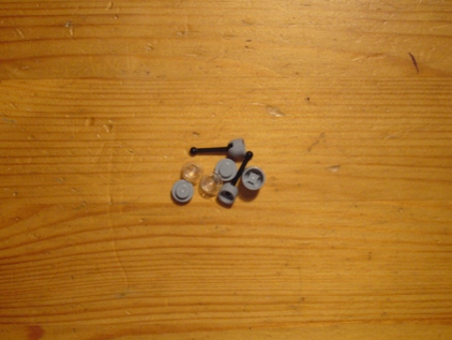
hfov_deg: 32.2
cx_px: 226
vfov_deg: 24.4
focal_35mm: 60
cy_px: 170
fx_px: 784
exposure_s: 1/10
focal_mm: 9.9
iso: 200
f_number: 3.6
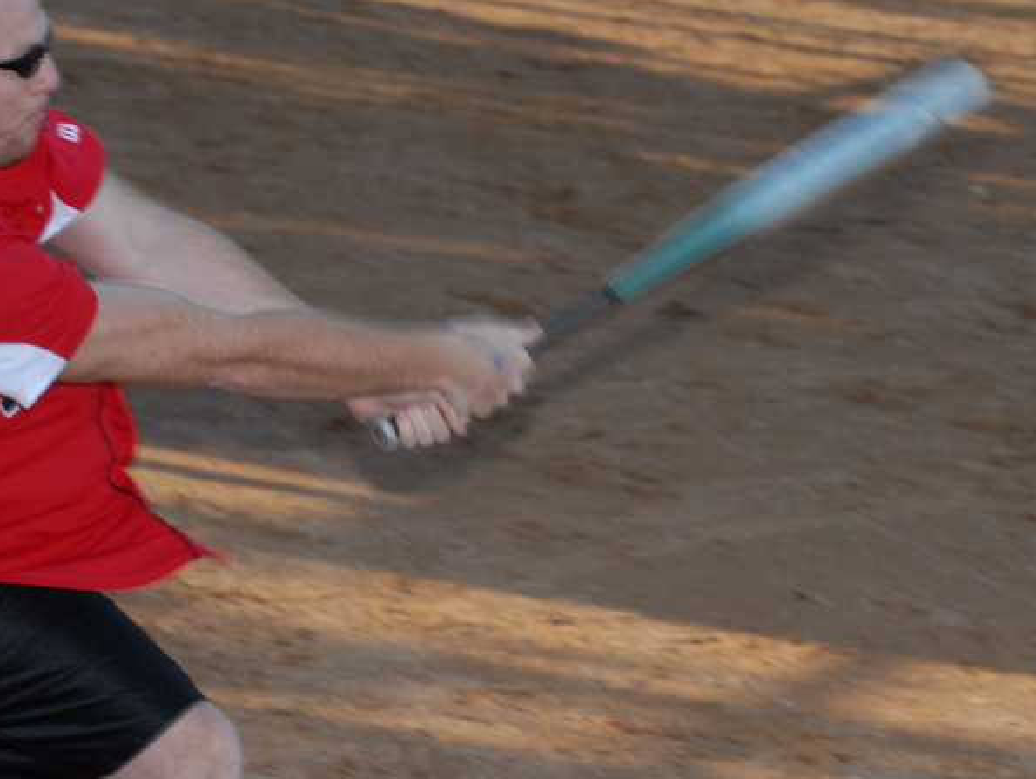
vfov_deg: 4.7
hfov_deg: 6.3
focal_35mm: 315
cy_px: 261
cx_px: 417
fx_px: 9433
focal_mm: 130
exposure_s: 1/250
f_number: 8
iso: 400
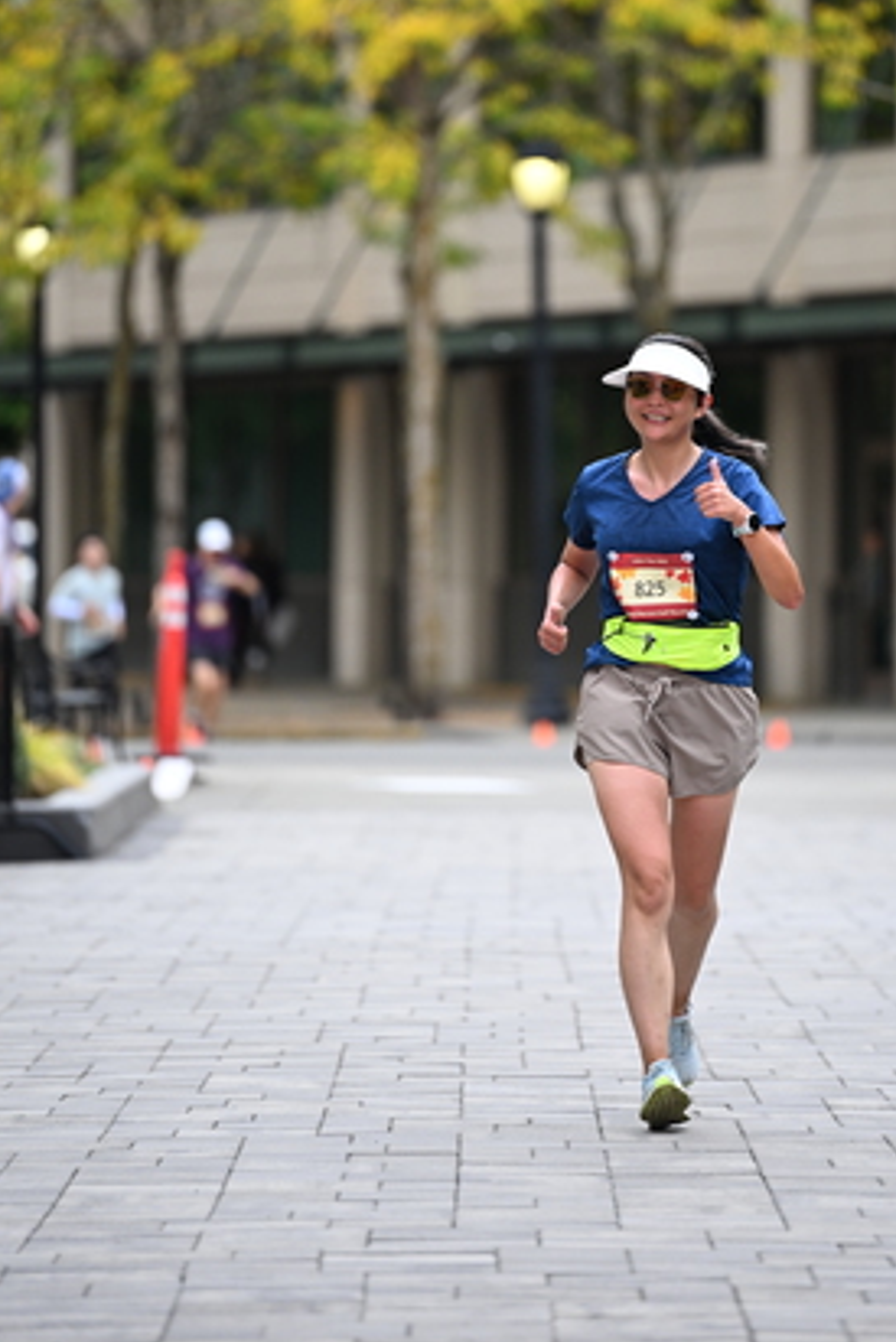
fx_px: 9959
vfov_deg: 7.7
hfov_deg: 5.2
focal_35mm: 267
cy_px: 463
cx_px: 562
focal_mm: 200
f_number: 2.8
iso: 640
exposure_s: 1/2500
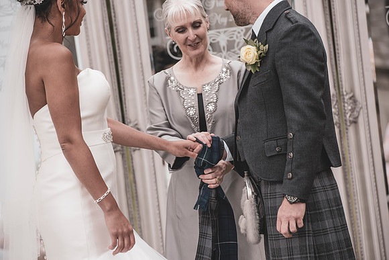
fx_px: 2162
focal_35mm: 200
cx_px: 194
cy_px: 130
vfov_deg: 6.9
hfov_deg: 10.3
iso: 250
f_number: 5.6
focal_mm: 200
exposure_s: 1/320
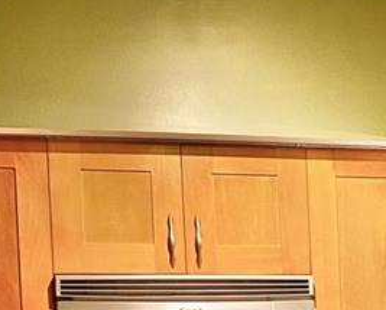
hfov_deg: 15.6
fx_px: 1303
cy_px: 440
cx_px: 574
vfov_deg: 12.9
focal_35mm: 114
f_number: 1.8
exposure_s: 1/60
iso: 200
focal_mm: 4.25
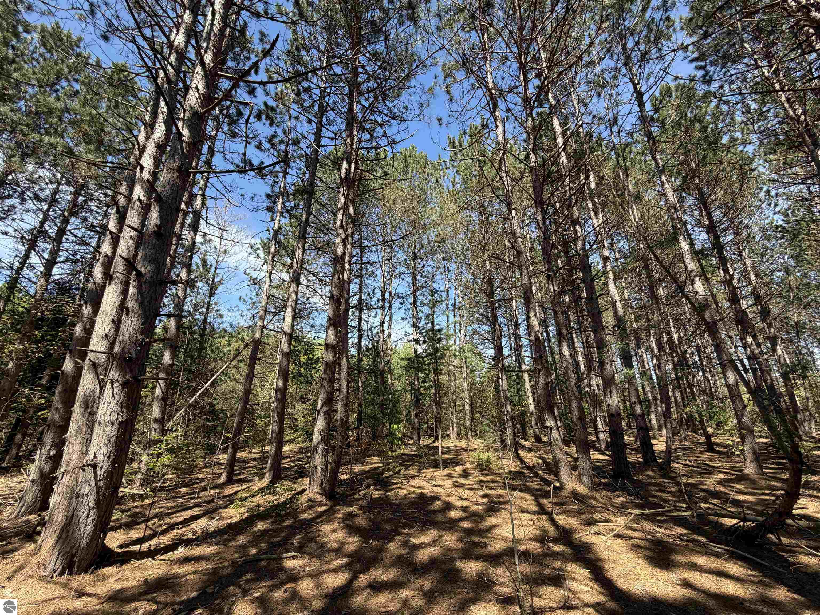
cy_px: 308
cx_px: 410
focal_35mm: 14
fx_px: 332
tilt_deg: +19.4
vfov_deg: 85.7
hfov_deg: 102.1
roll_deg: +0.1
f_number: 2.2
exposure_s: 1/502
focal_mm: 2.22
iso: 50
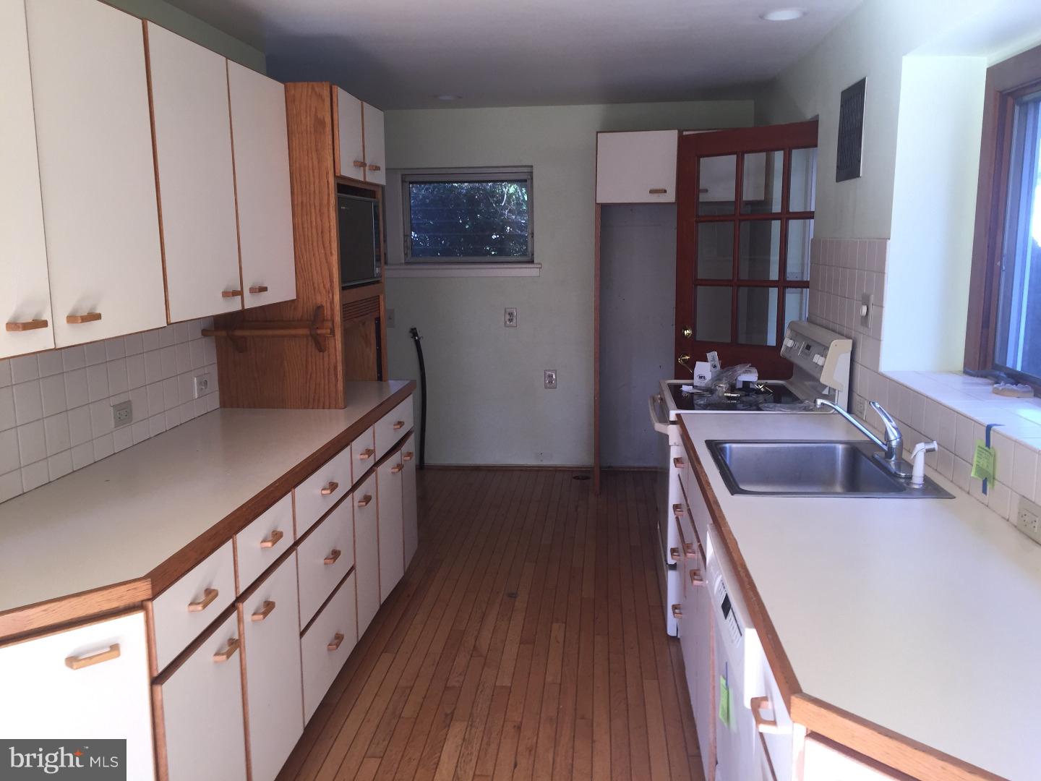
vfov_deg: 48.2
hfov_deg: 61.7
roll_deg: +0.3
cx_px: 520
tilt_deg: -9.9
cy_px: 390
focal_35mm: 29
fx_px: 872
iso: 32
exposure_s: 1/40
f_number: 2.2
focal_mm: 4.15
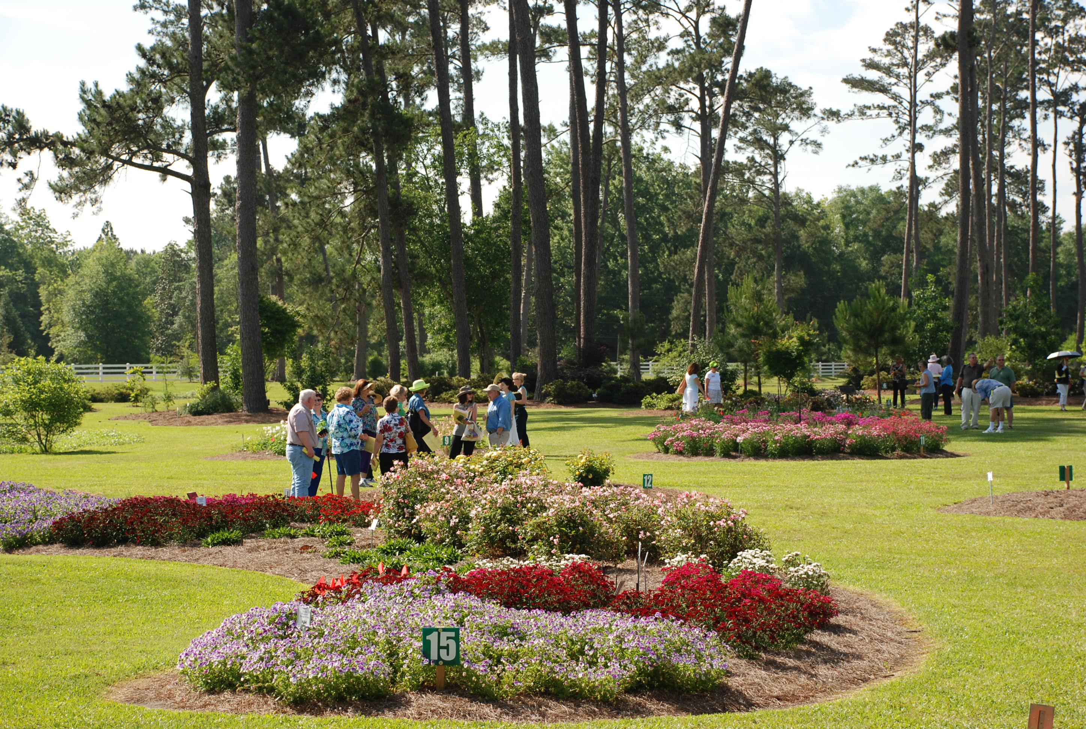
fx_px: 2630
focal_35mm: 87
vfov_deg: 15.8
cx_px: 543
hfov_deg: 23.3
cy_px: 364
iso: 200
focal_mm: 58
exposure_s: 1/500
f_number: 5.3
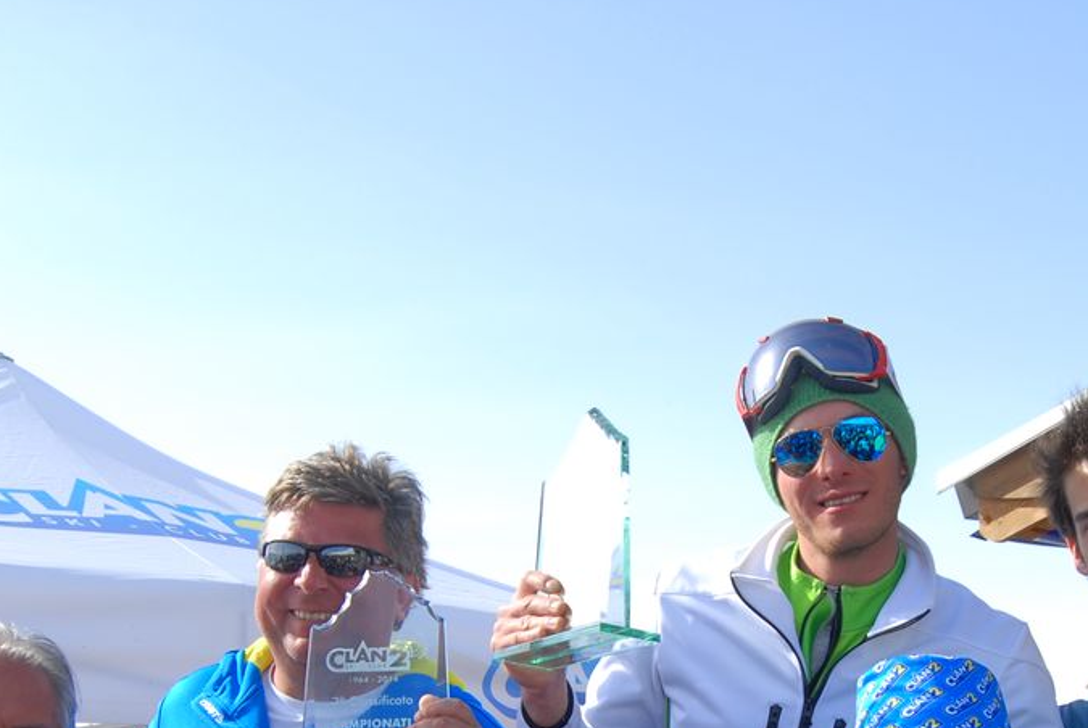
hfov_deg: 31.2
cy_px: 761
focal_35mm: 64
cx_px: 688
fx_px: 1937
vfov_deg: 20.5
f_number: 5.6
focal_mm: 18
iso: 100
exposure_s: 1/250
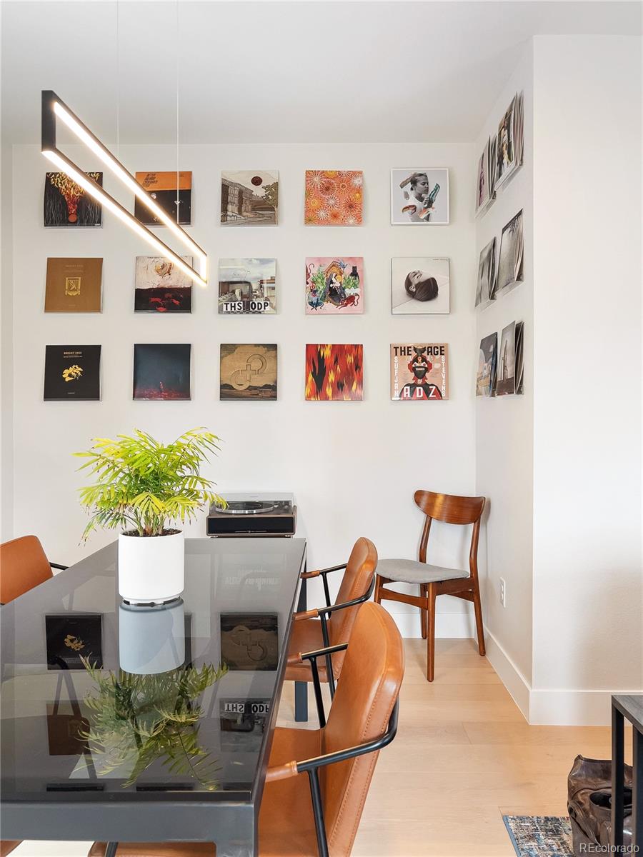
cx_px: 322
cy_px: 428
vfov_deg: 67.3
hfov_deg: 53.1
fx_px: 644
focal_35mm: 26
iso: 125
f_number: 1.5
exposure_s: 1/120
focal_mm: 5.7
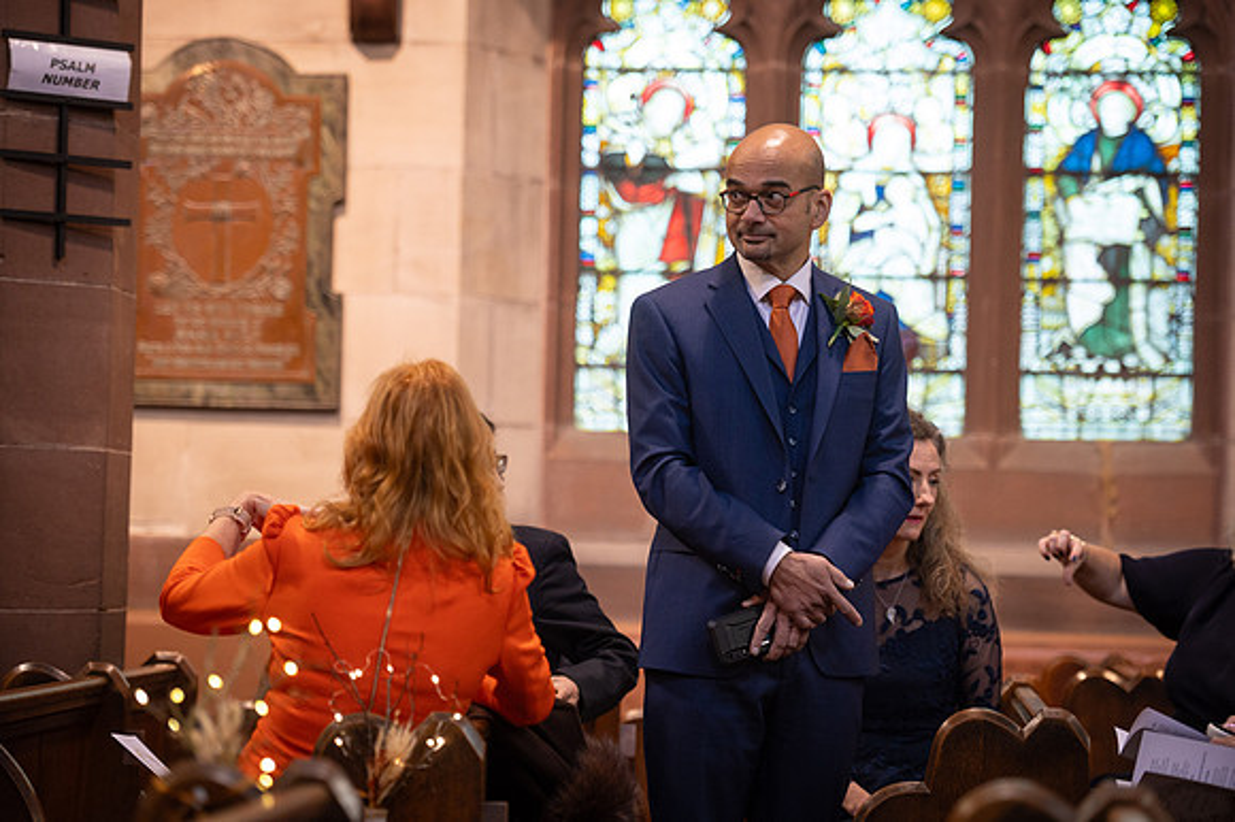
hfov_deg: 17.1
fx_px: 4114
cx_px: 618
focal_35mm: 120
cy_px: 411
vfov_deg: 11.4
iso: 1600
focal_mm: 120
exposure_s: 1/160
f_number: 2.8
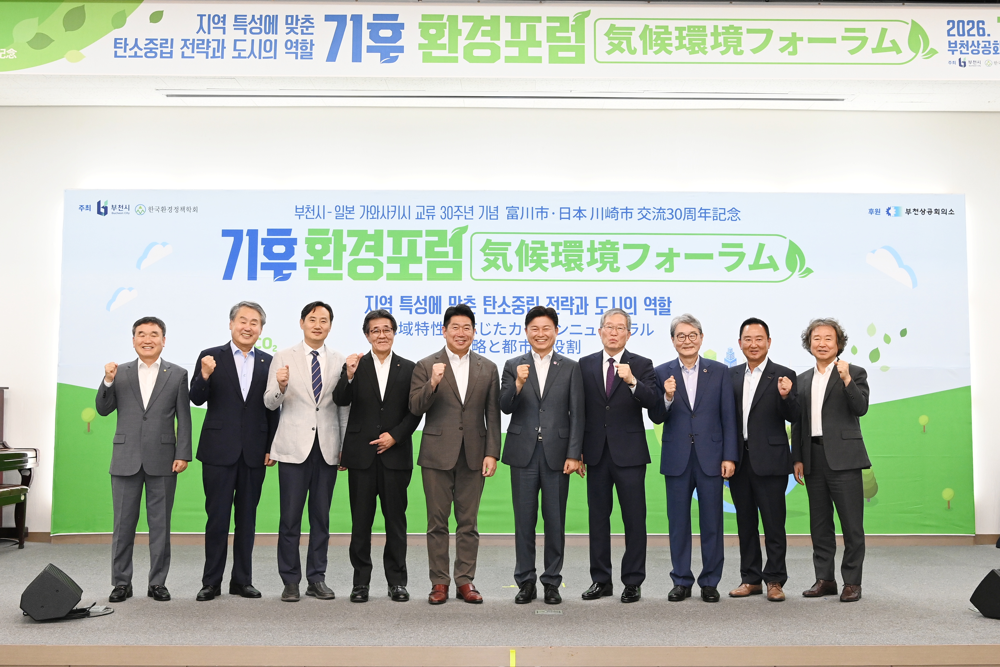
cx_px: 500
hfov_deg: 50.7
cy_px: 334
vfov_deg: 35.1
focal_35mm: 38
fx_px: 1055
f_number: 6.3
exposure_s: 1/125
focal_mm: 38
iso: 3200
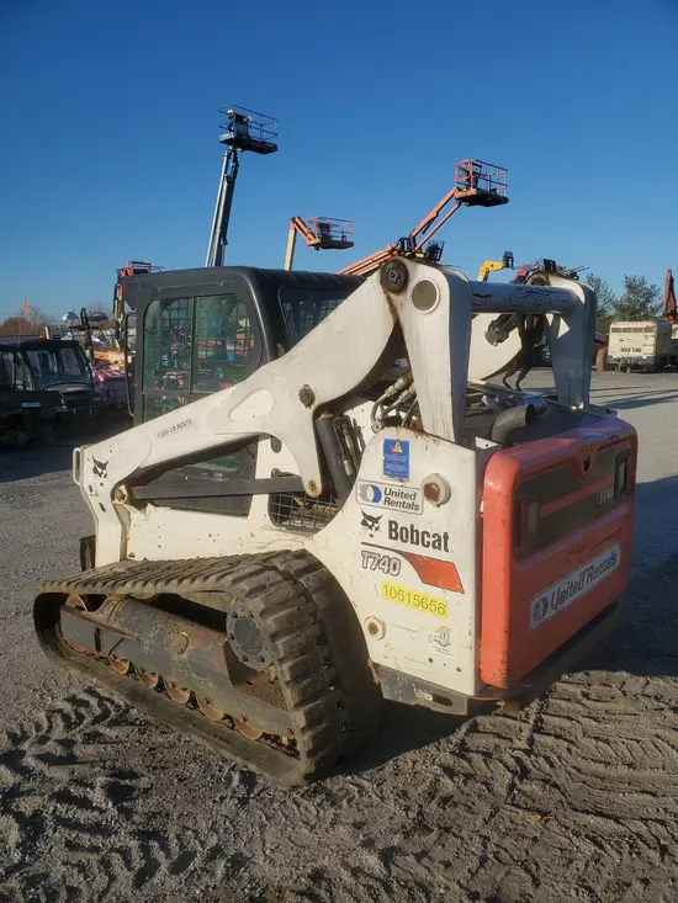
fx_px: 679
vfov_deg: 67.3
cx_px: 339
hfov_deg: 53.1
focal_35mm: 26
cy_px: 452
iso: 50
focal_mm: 4.3
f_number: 2.4
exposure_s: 1/2593
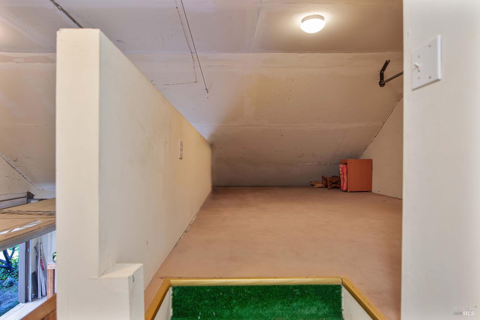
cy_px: 160
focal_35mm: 21
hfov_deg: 81.2
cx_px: 240
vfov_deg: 59.5
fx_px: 280
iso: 100
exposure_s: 1/30
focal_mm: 14
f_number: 2.8
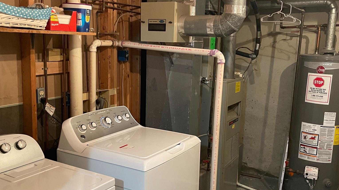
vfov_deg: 31.2
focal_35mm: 38
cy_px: 104
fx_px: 342
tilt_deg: -9.5
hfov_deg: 52.8
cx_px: 174
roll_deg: -1.5
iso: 640
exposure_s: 1/40
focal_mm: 4.2
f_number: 1.6
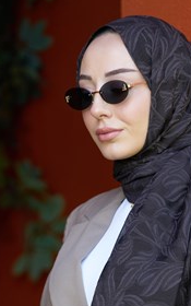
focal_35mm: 338
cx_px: 164
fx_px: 2815
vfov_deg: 6.2
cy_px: 225
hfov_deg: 3.9
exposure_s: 1/200
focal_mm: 200
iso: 200
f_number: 4
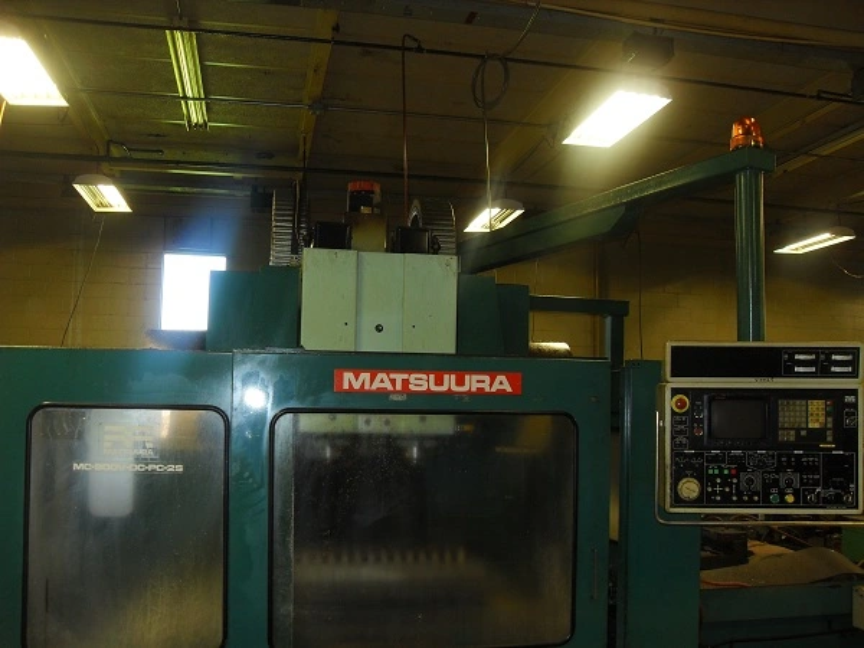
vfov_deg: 41.8
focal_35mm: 34
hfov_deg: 54.0
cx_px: 432
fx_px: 849
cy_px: 324
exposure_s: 1/45
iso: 100
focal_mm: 6.3
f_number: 2.8
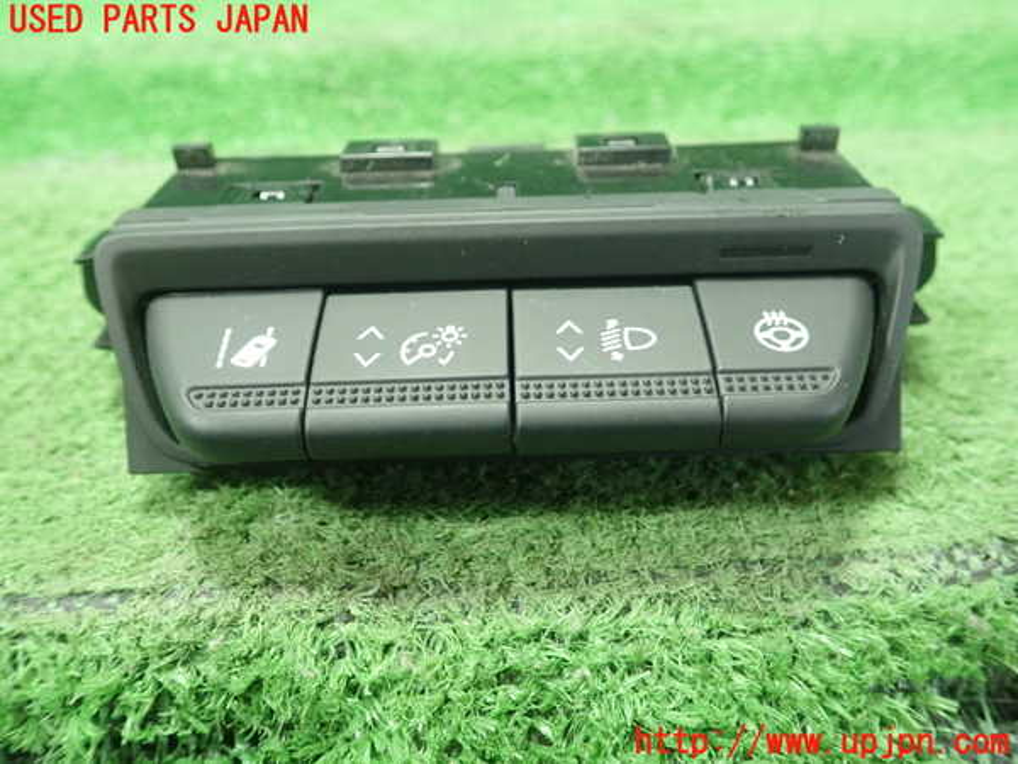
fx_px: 882
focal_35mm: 30
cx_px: 509
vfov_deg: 46.8
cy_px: 382
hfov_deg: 60.0
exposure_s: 1/100
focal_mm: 5.5
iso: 800
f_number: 2.3
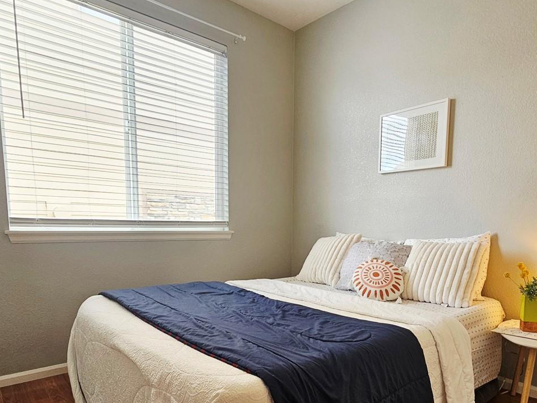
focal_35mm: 22
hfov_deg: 75.9
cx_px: 308
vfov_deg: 59.5
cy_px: 272
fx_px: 341
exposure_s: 1/60.2
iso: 80
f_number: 2.2
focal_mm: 2.2
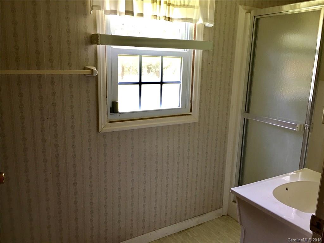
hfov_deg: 61.7
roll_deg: -1.3
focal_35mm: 29
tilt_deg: -12.0
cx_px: 162
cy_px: 122
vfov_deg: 48.2
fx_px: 271
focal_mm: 4.15
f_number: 2.2
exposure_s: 1/30
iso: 80
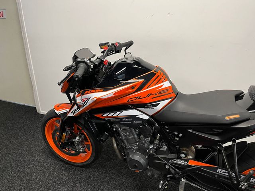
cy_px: 96
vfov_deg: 53.1
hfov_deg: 67.3
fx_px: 192
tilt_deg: -20.7
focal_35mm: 26
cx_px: 128
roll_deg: +0.5
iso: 100
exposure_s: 1/50
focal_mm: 5.1
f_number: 1.6
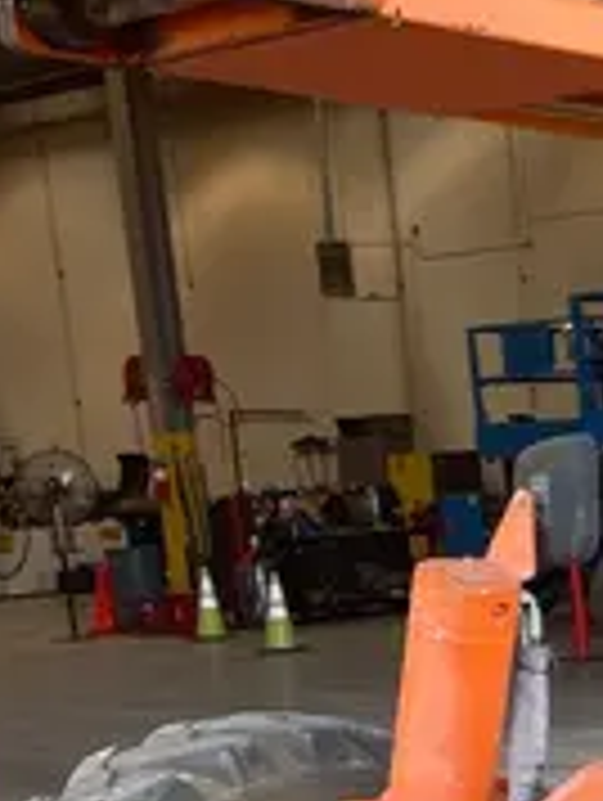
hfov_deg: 12.8
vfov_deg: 17.7
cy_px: 889
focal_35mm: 107
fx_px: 2479
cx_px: 1035
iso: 32
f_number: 1.6
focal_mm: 4.2
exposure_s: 1/162
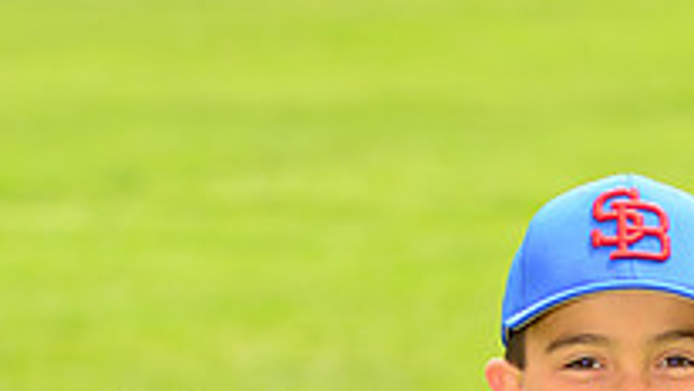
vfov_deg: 3.5
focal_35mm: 342
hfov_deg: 6.3
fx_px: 6295
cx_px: 670
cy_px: 581
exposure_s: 1/250
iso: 100
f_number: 5
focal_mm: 116
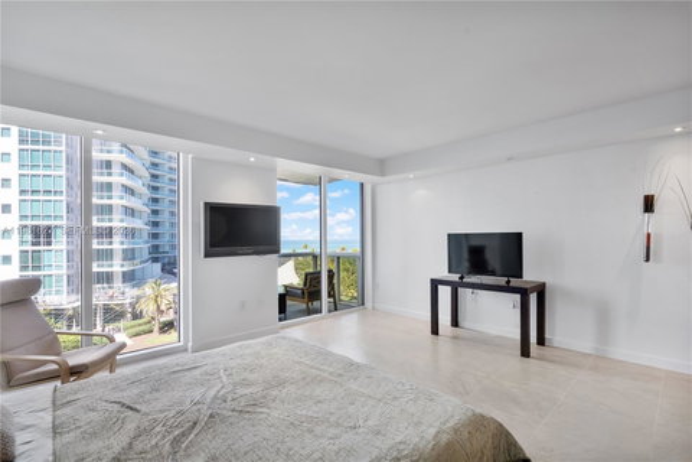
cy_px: 231
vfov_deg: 73.7
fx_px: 308
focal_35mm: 16
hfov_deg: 96.7
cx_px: 346
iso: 800
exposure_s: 1/30
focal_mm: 16
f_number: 9
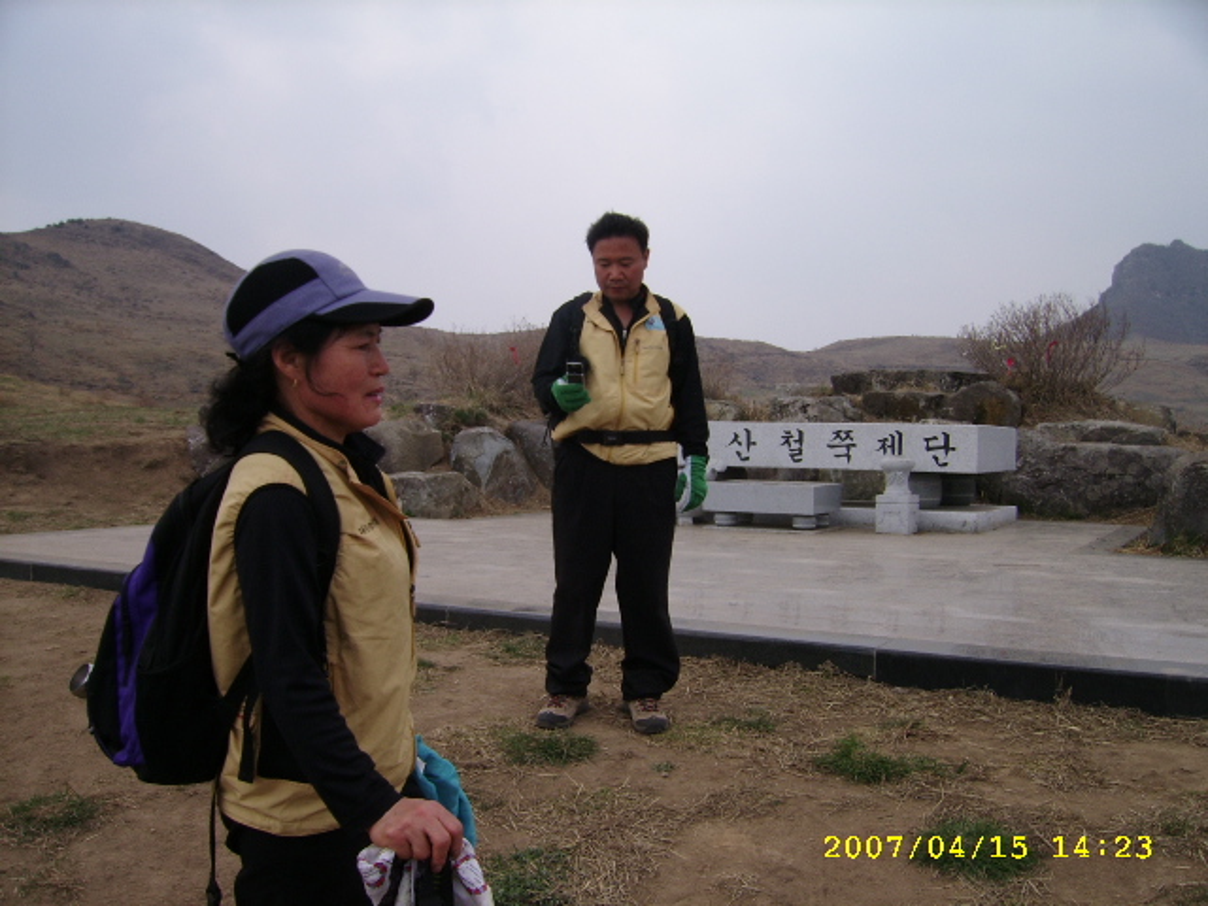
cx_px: 604
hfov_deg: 52.6
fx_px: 1221
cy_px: 453
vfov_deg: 40.7
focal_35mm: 35
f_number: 5.8
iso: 50
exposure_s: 1/420
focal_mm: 5.95
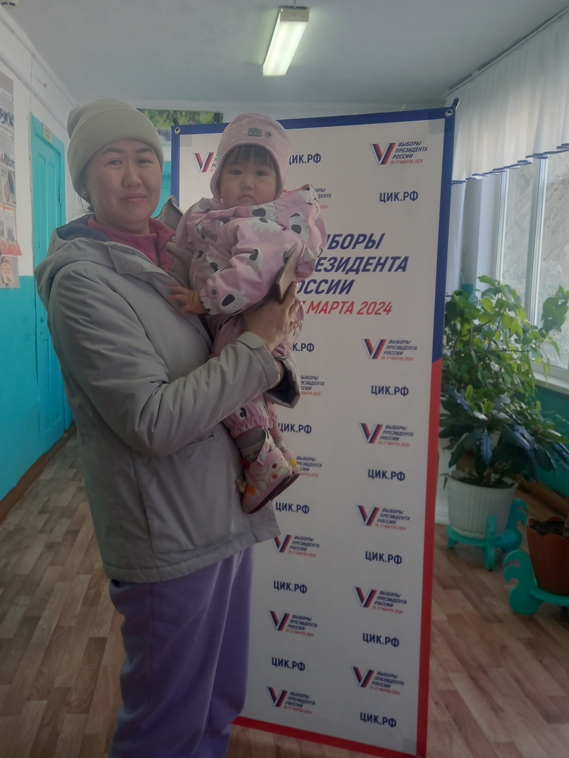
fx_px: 745
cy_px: 376
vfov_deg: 54.0
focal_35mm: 34
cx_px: 217
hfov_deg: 41.5
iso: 64
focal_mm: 4.6
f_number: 2
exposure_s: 1/50
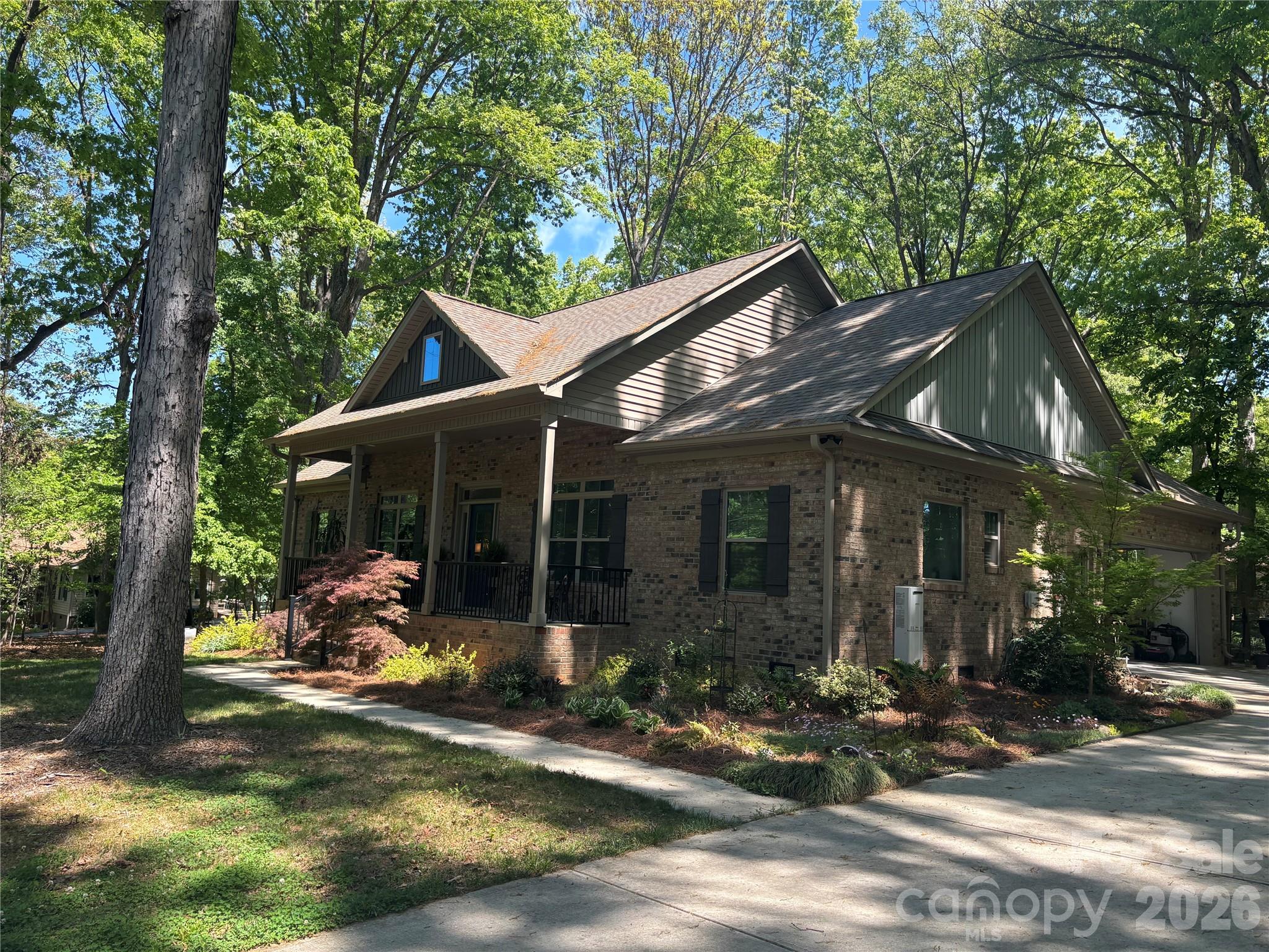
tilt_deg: +7.2
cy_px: 476
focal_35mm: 26
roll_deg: -2.6
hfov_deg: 67.3
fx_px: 953
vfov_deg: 53.1
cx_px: 634
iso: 50
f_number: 1.6
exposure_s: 1/574
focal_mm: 5.96
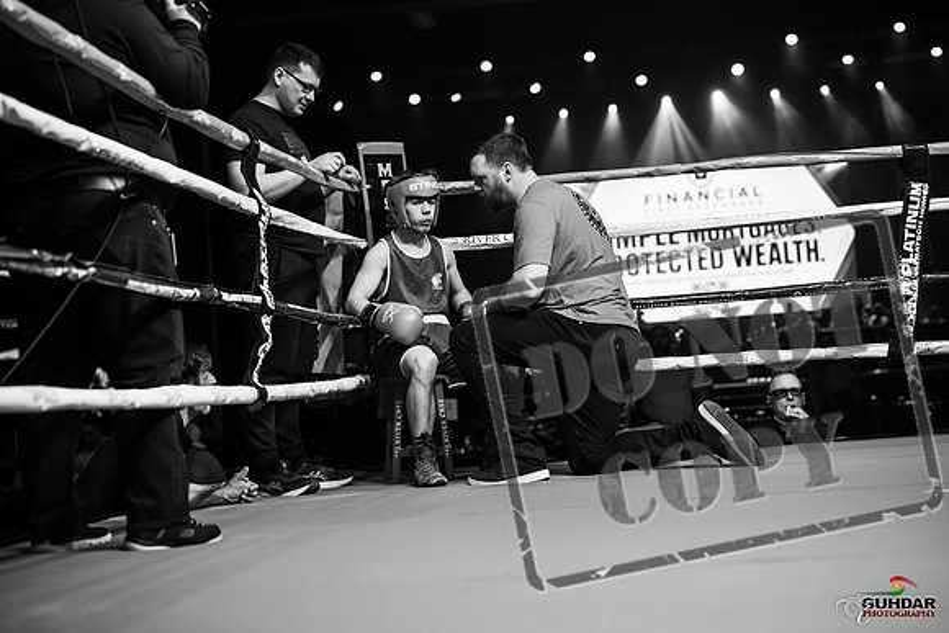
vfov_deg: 24.6
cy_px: 316
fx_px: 1450
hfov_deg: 36.2
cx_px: 474
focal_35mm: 55
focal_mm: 55
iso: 3200
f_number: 2.5
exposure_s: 1/1000
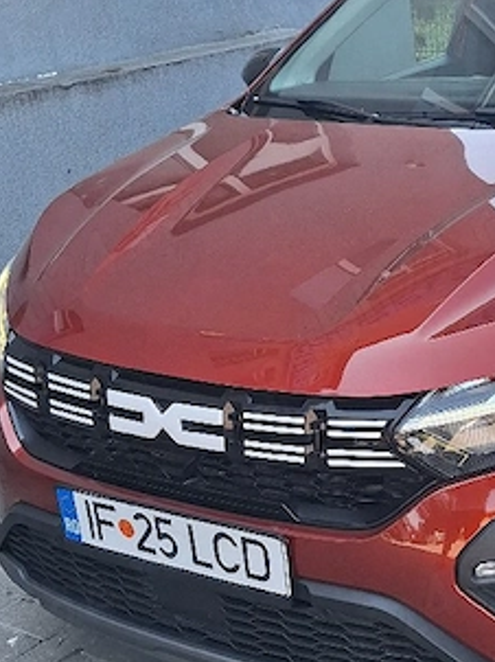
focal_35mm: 61
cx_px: 477
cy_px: 346
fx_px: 1165
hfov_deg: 23.2
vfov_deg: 31.7
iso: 40
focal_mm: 5.54
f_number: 1.8
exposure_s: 1/476
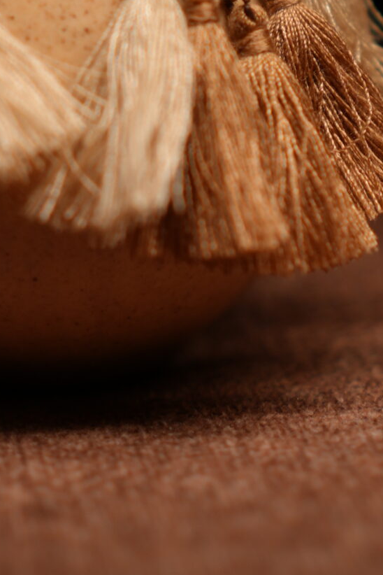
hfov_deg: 8.4
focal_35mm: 162
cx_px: 27
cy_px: -294
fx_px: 2585
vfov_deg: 12.1
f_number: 1.8
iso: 160
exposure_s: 1/100
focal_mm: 35
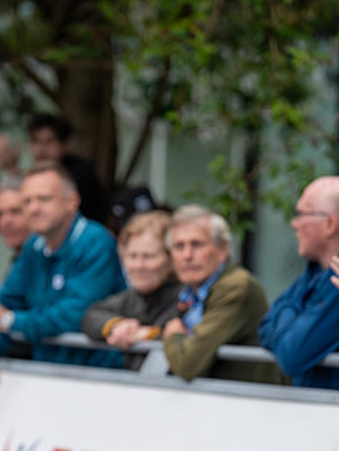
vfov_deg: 7.4
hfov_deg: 5.6
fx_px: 3466
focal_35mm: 266
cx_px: -28
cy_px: 283
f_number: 2.8
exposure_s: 1/800
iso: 800
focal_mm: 139
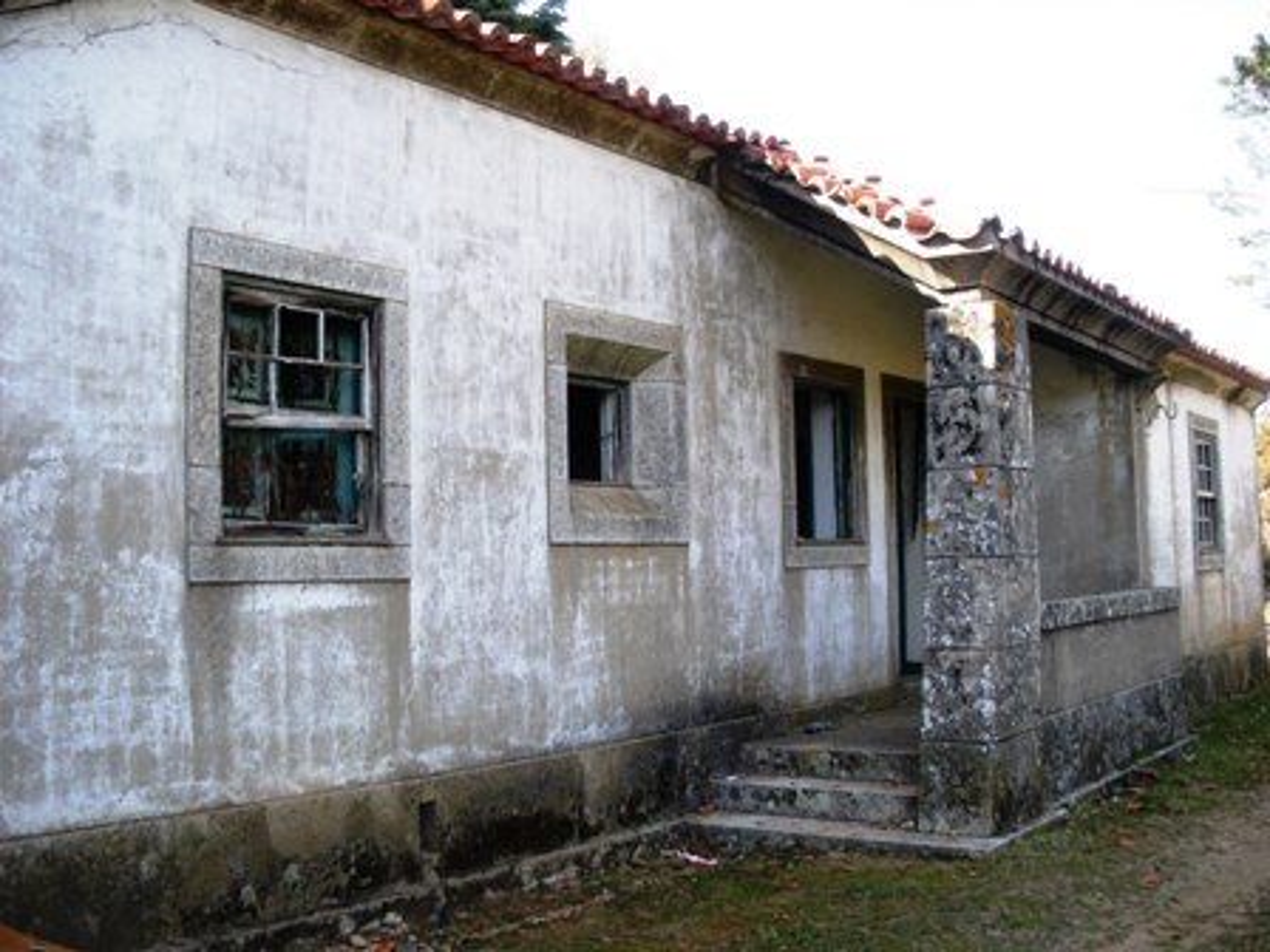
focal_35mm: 36
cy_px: 476
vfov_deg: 39.7
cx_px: 635
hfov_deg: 51.4
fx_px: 1321
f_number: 3.5
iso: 64
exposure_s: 1/125
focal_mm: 6.3
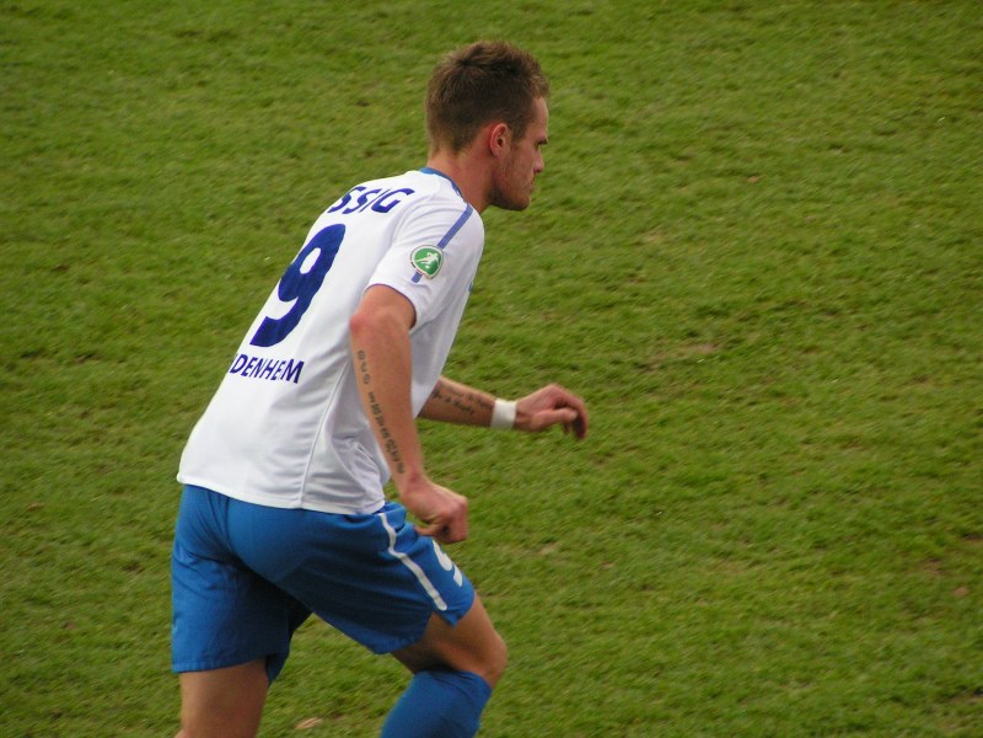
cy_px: 369
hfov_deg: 7.0
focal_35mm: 283
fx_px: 8036
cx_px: 492
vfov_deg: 5.3
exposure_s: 1/320
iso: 200
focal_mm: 43.3
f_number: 3.5
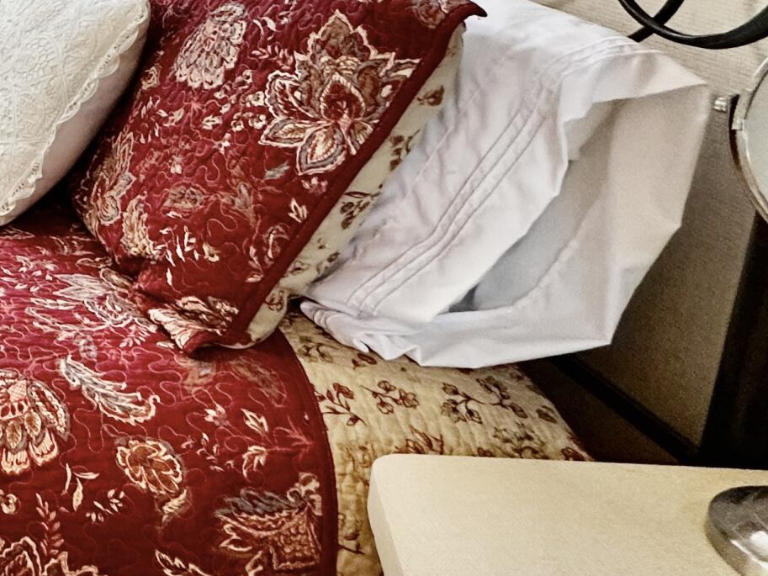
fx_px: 1021
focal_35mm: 46
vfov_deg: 29.7
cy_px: 18
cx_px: -366
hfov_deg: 28.3
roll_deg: +2.3
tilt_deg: -11.8
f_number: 2.2
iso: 250
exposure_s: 1/120
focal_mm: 2.22
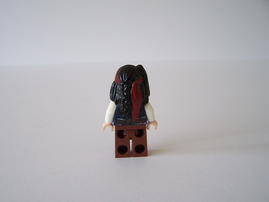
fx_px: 295
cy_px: 101
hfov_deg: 49.0
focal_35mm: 38
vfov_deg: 37.7
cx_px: 134
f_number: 2.8
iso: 200
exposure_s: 1/45
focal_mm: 6.3
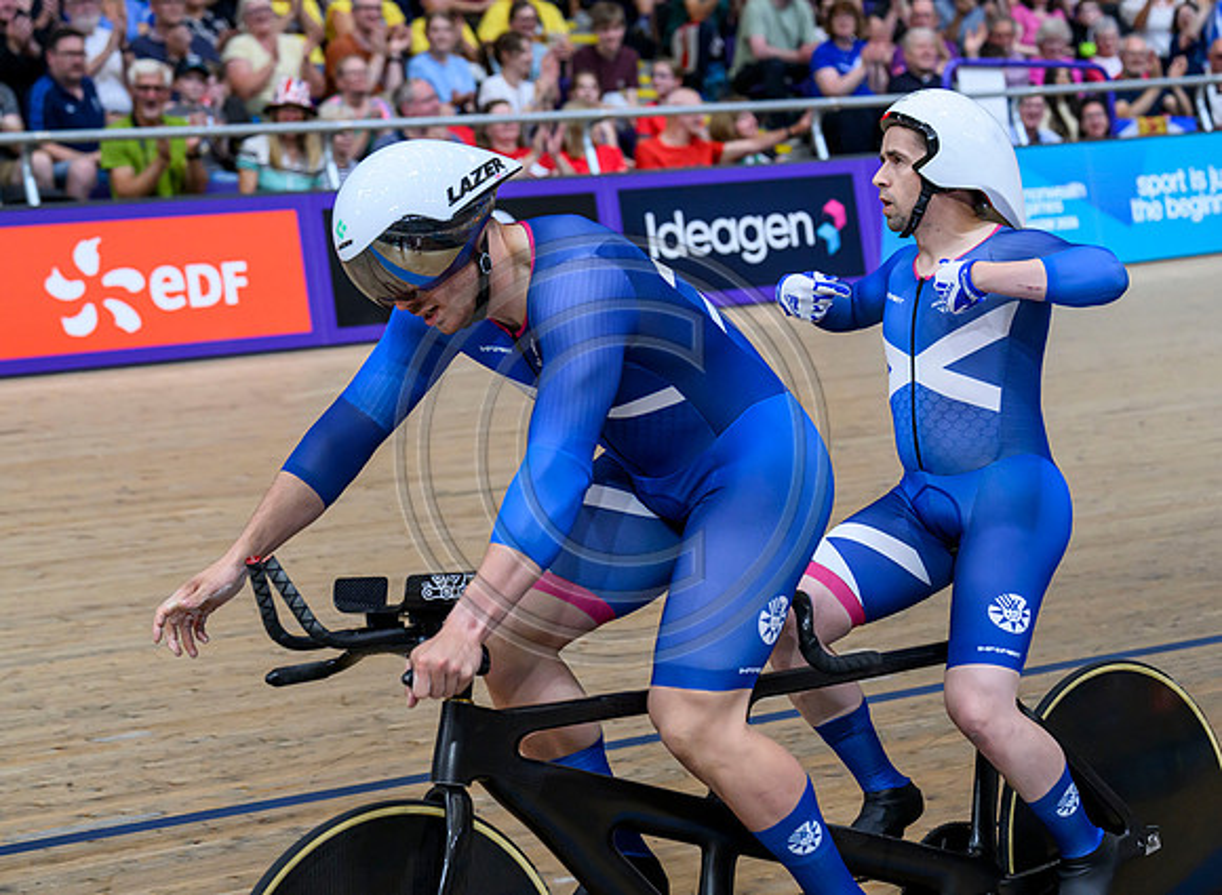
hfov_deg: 24.6
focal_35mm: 80
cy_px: 417
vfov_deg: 18.2
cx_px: 718
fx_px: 2793
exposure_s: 1/2500
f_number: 3.5
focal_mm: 70
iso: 4000
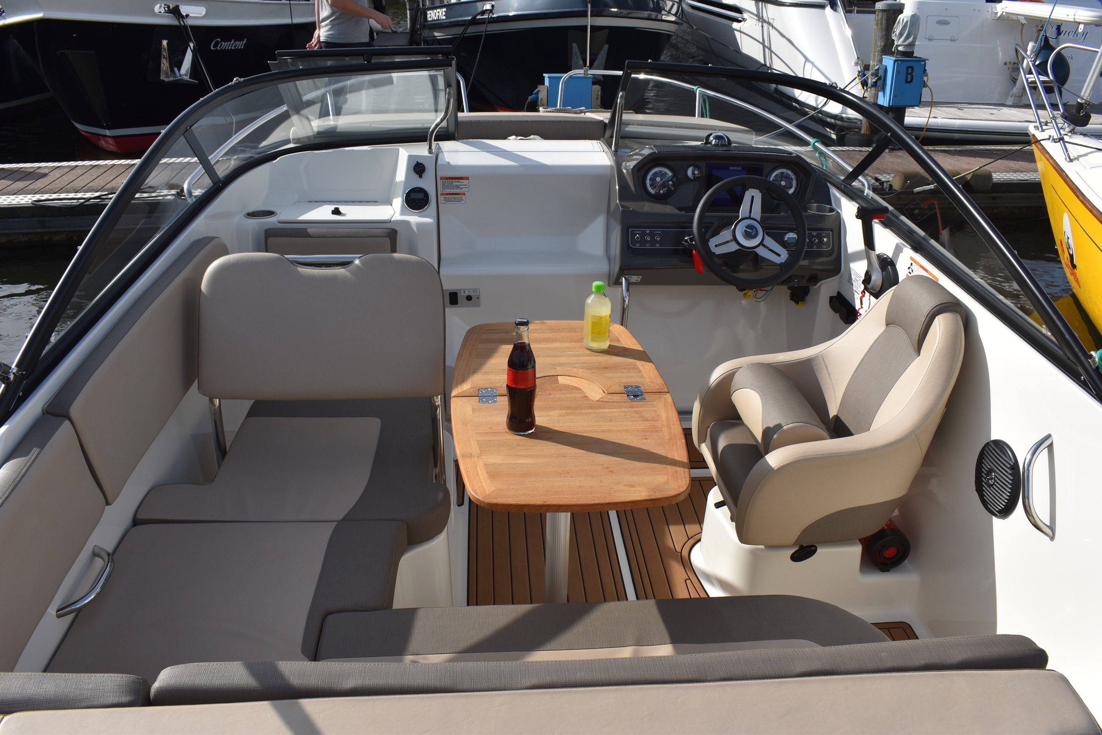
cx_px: 551
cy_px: 368
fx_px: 918
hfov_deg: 61.9
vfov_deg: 43.6
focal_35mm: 30
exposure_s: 1/400
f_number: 10
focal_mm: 20
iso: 200
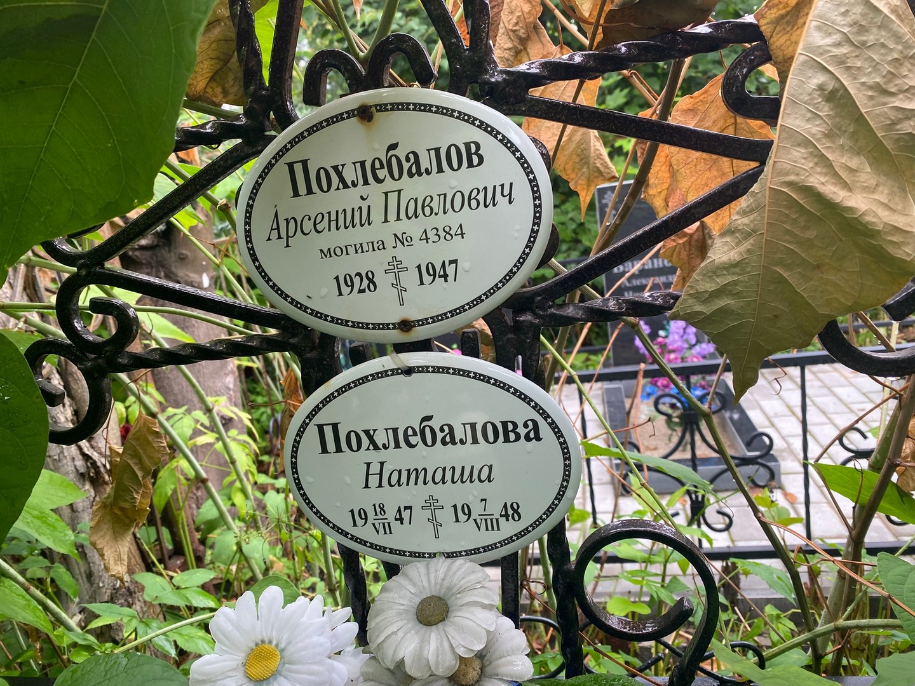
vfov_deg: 53.1
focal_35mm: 26
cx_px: 458
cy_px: 343
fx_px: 687
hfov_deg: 67.3
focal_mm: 4.25
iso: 50
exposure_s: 1/122
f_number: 1.8
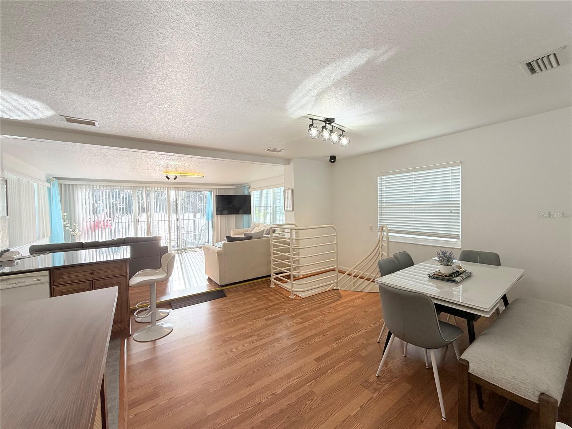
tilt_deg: -2.3
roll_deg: +1.4
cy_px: 214
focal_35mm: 14
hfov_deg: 102.1
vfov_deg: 85.7
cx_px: 286
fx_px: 231
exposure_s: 1/121
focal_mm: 2.22
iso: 80
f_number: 2.2
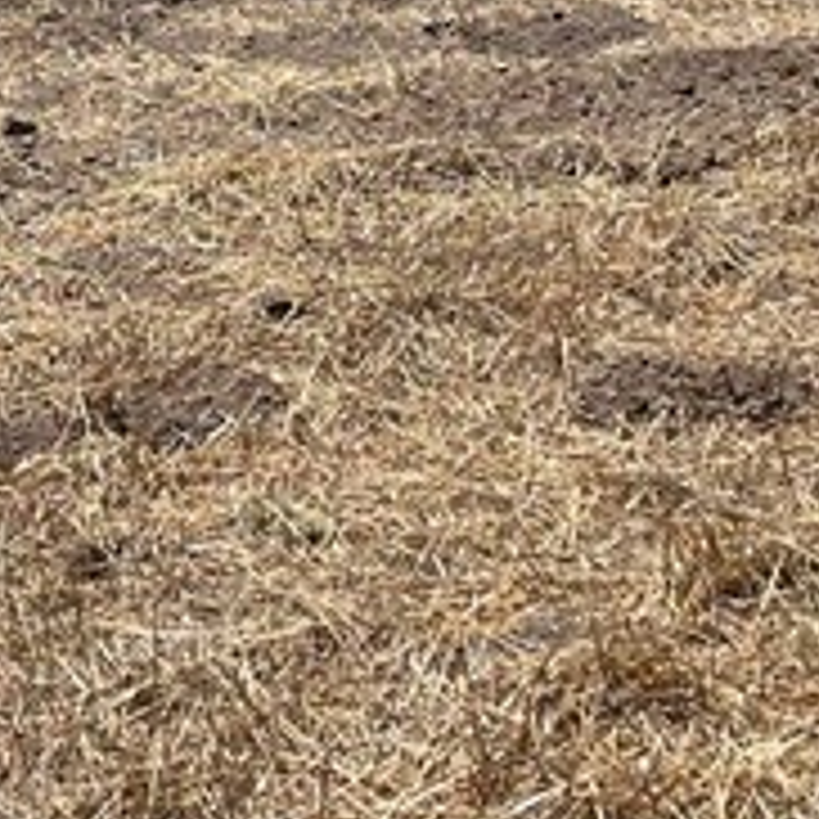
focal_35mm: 129
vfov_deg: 13.4
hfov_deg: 13.5
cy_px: 90
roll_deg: +0.8
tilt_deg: -6.3
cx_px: 324
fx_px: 3453
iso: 50
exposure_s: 1/2899
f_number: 1.6
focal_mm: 5.1
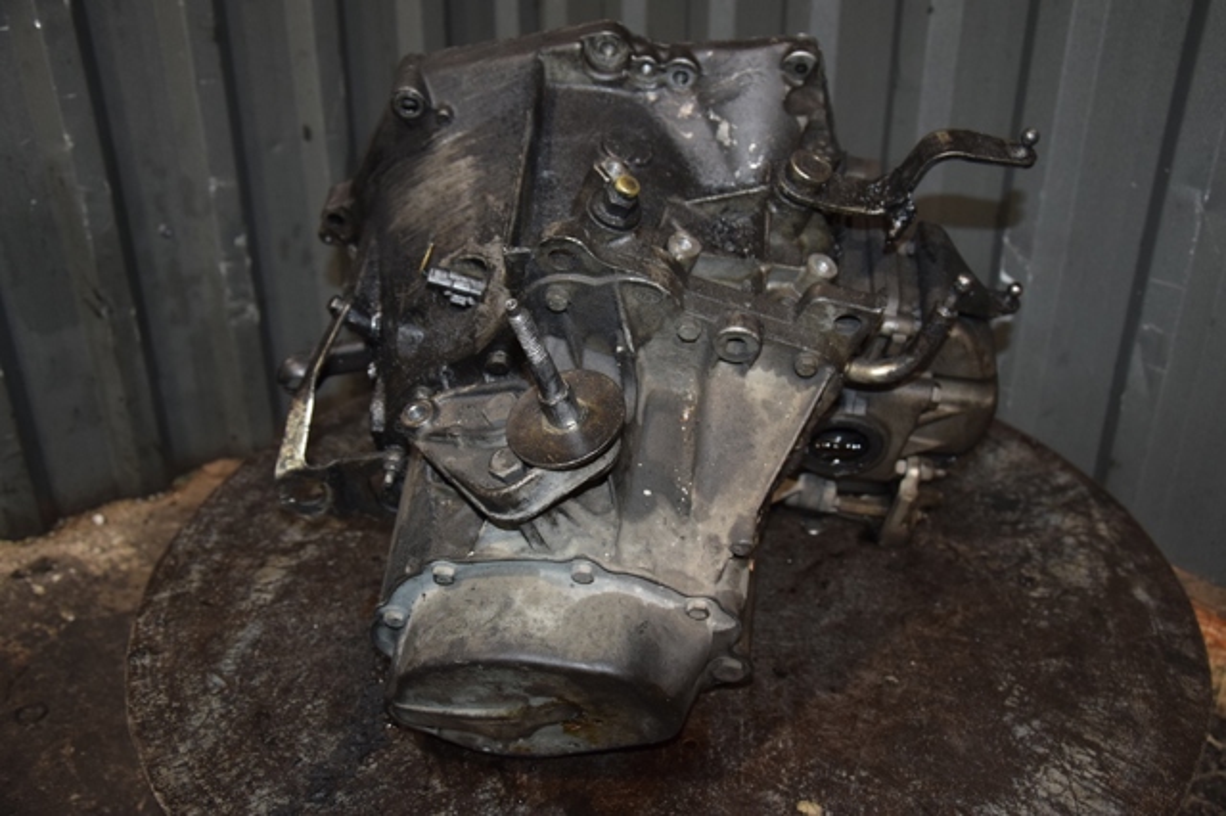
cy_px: 408
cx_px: 613
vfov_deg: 36.8
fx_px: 1225
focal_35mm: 36
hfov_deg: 53.2
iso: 800
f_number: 5
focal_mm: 24
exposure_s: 1/60
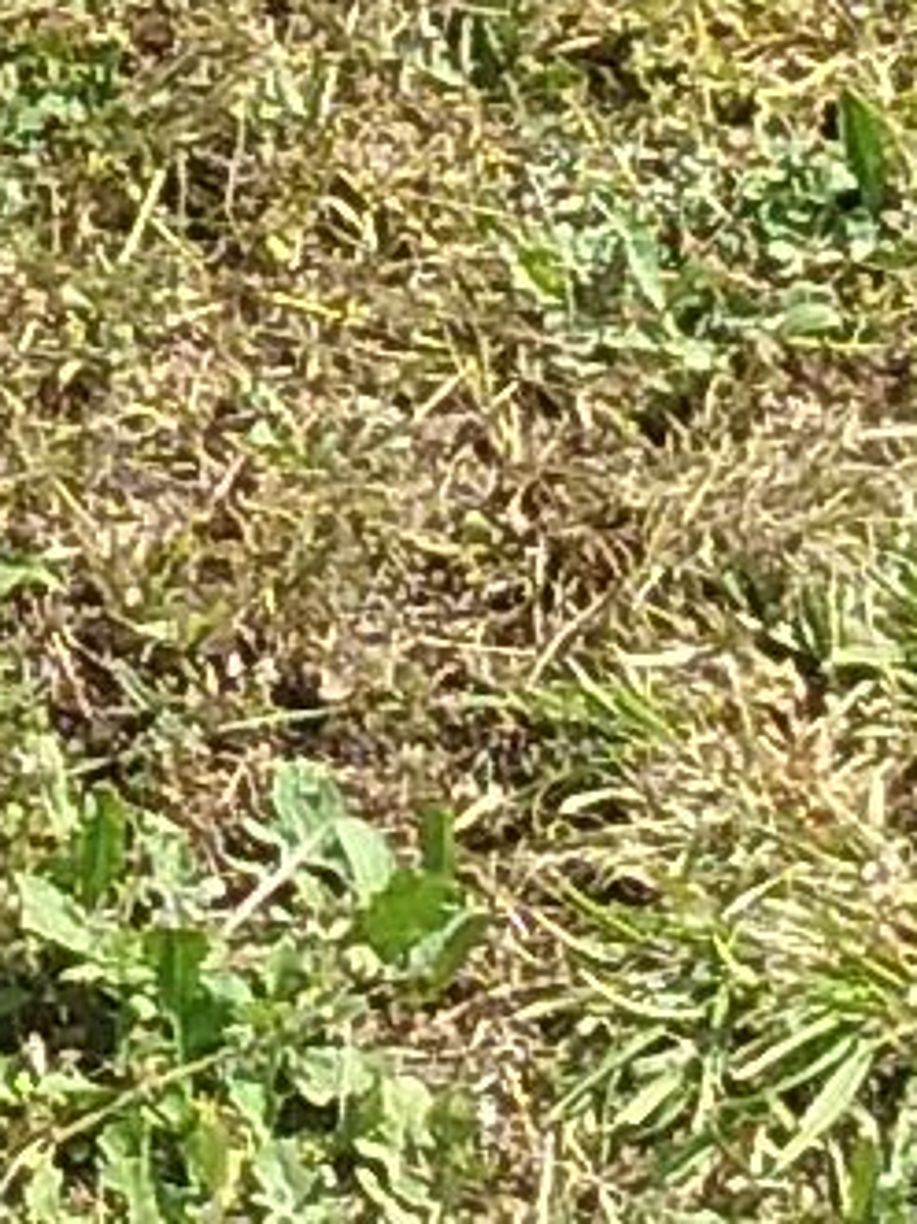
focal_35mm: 243
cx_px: -891
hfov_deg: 6.0
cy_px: 100
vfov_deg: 8.1
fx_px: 8589
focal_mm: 3.3
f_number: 2.2
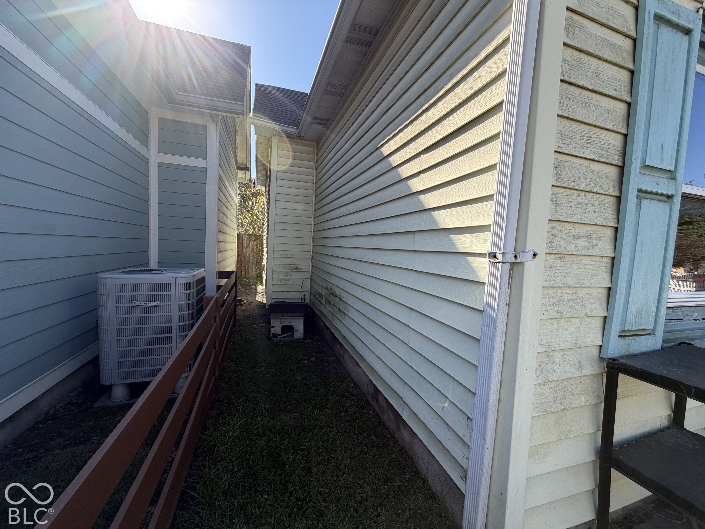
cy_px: 264
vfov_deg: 85.7
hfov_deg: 102.1
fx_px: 285
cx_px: 352
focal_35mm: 14
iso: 40
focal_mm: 2.22
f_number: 2.2
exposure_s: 1/545
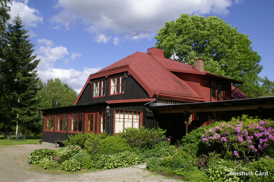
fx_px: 251
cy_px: 91
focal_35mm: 33
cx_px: 137
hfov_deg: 57.3
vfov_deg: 39.9
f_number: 9
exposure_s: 1/250
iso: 100
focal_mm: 22
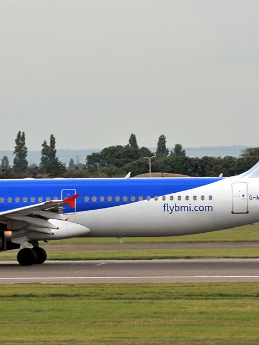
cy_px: 200
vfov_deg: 5.6
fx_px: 3521
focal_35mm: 353
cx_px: 40
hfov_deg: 4.2
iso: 320
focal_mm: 125
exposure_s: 1/320
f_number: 9
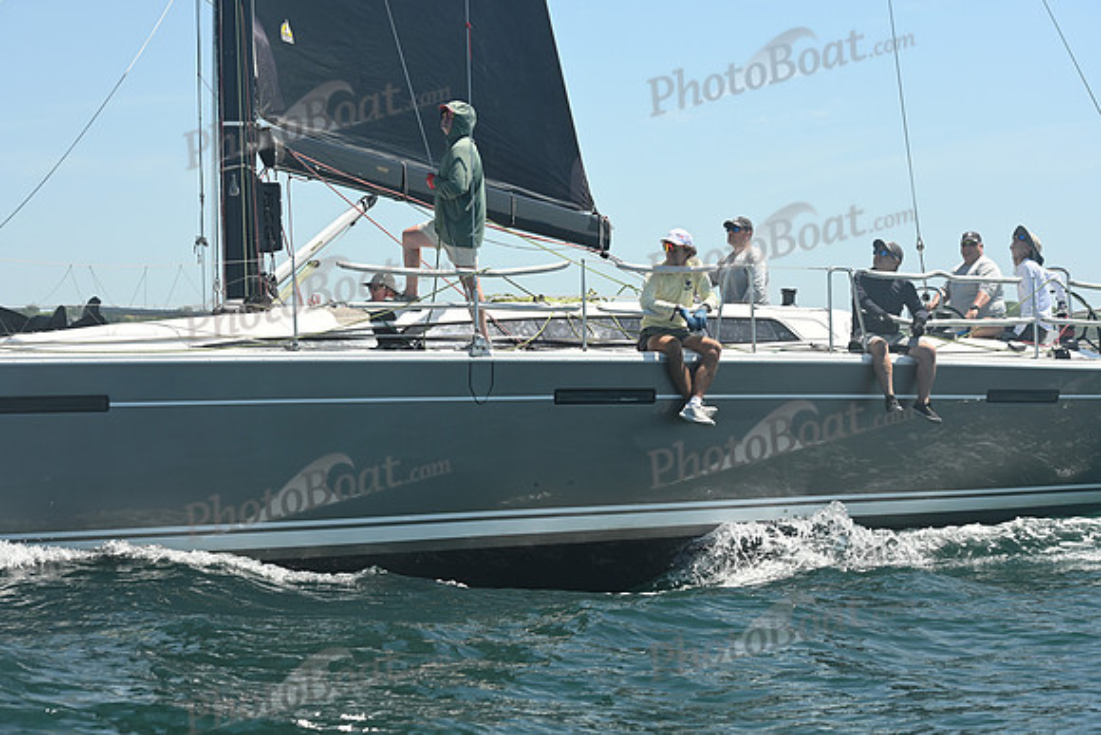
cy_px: 368
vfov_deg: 14.4
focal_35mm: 95
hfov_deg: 21.5
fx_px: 2906
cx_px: 550
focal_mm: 95
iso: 320
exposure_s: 1/1000
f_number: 8
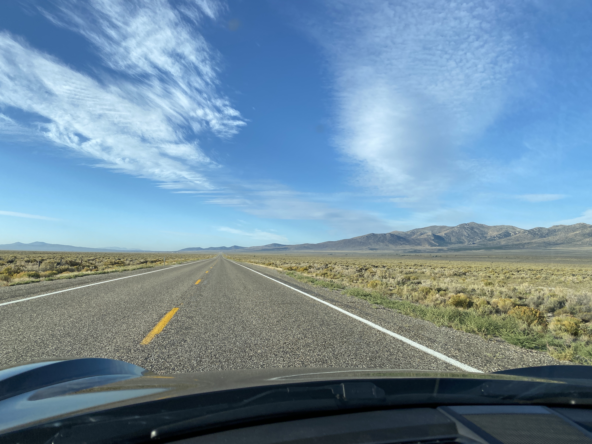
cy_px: 222
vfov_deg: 53.1
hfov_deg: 67.3
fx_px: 445
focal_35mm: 26
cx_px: 296
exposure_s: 1/1898
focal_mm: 4.25
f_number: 1.8
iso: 32
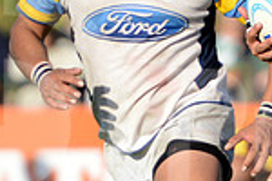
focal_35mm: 1045
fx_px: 7895
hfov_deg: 2.0
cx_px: 314
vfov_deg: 1.3
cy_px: 122
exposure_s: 1/1600
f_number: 4
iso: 500
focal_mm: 270
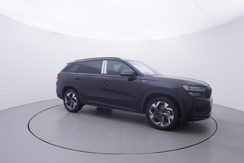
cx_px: 122
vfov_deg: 56.2
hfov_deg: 77.3
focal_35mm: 22
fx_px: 153
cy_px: 82
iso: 200
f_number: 5
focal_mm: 15
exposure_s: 1/80
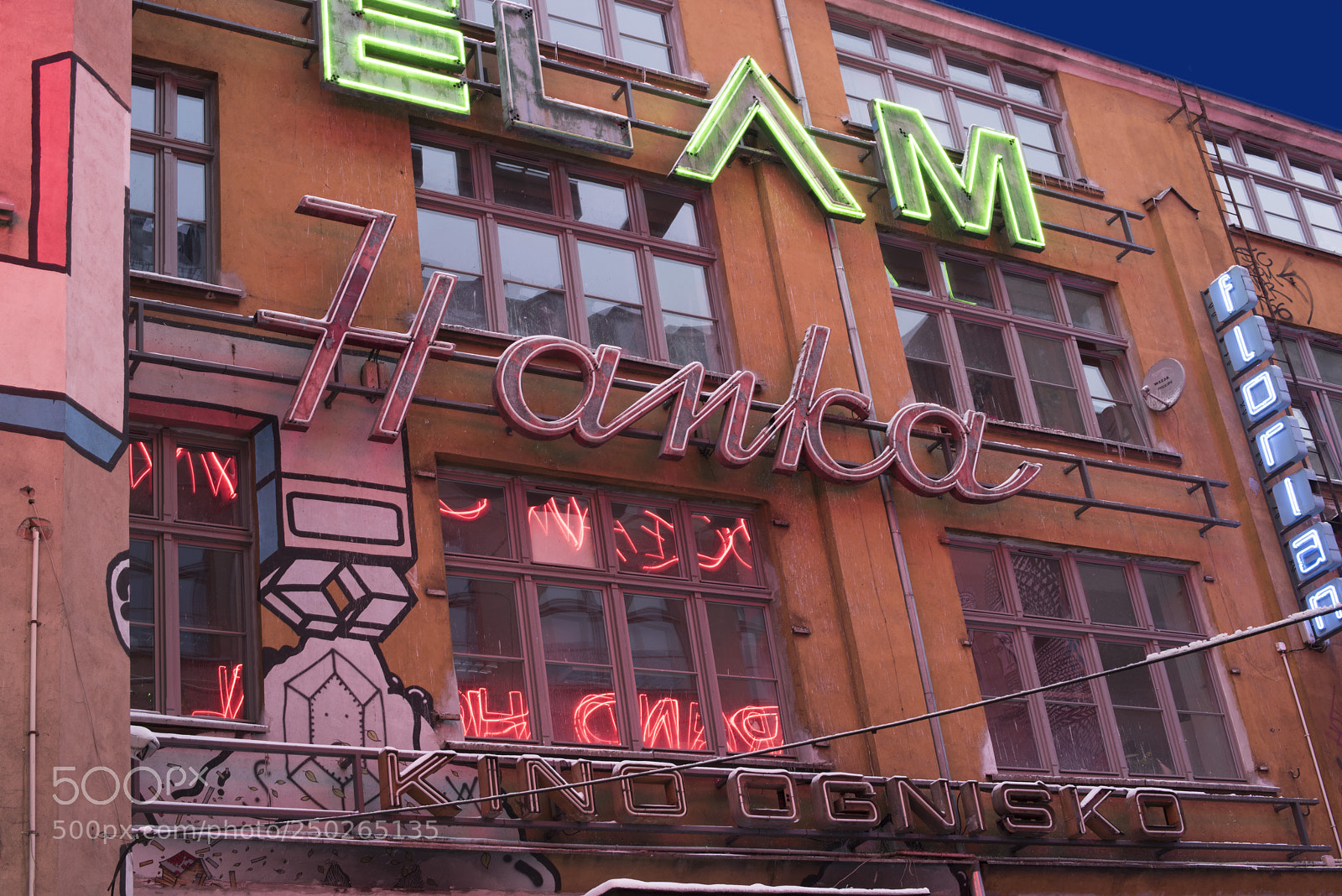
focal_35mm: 50
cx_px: 671
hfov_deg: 39.6
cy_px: 448
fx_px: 1864
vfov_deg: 27.0
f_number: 16
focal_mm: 50
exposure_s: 3
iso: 100
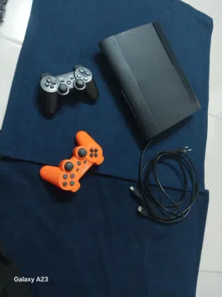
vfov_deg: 67.3
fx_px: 222
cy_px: 148
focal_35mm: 26
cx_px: 111
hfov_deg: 53.1
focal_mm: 4
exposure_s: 1/11
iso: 200
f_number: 1.8
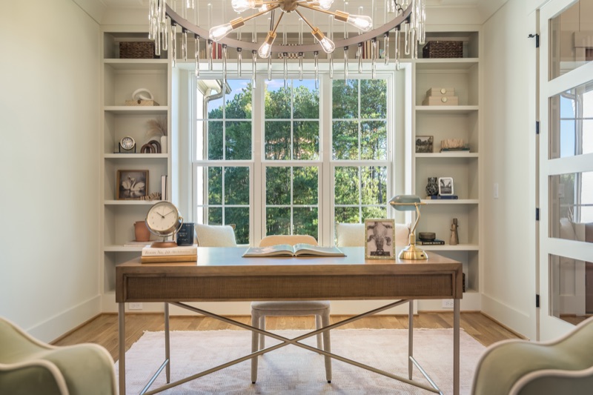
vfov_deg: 51.3
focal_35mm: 25
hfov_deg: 71.5
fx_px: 412
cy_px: 198
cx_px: 296
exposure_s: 1/15
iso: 200
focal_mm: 25
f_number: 5.6
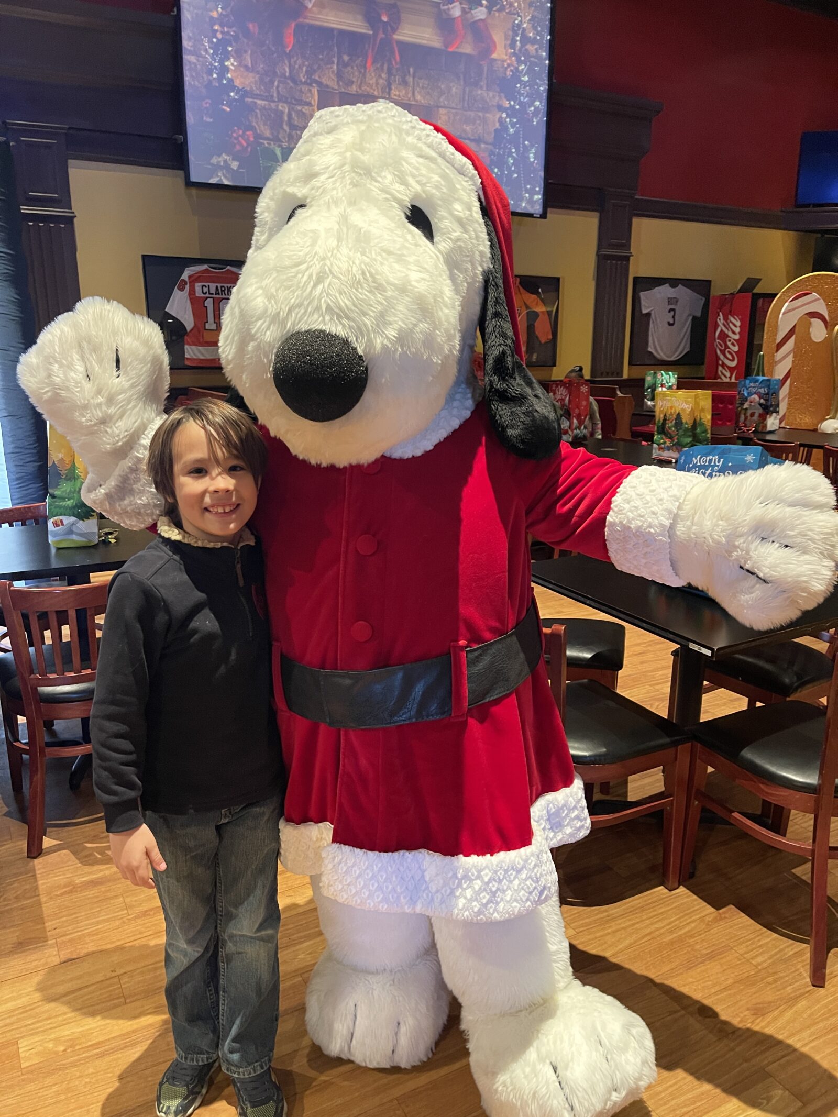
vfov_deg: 69.4
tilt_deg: -15.7
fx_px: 807
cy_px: 558
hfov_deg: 54.9
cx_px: 419
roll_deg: +0.4
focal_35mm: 25
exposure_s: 1/40
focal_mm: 5.1
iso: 500
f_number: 1.6
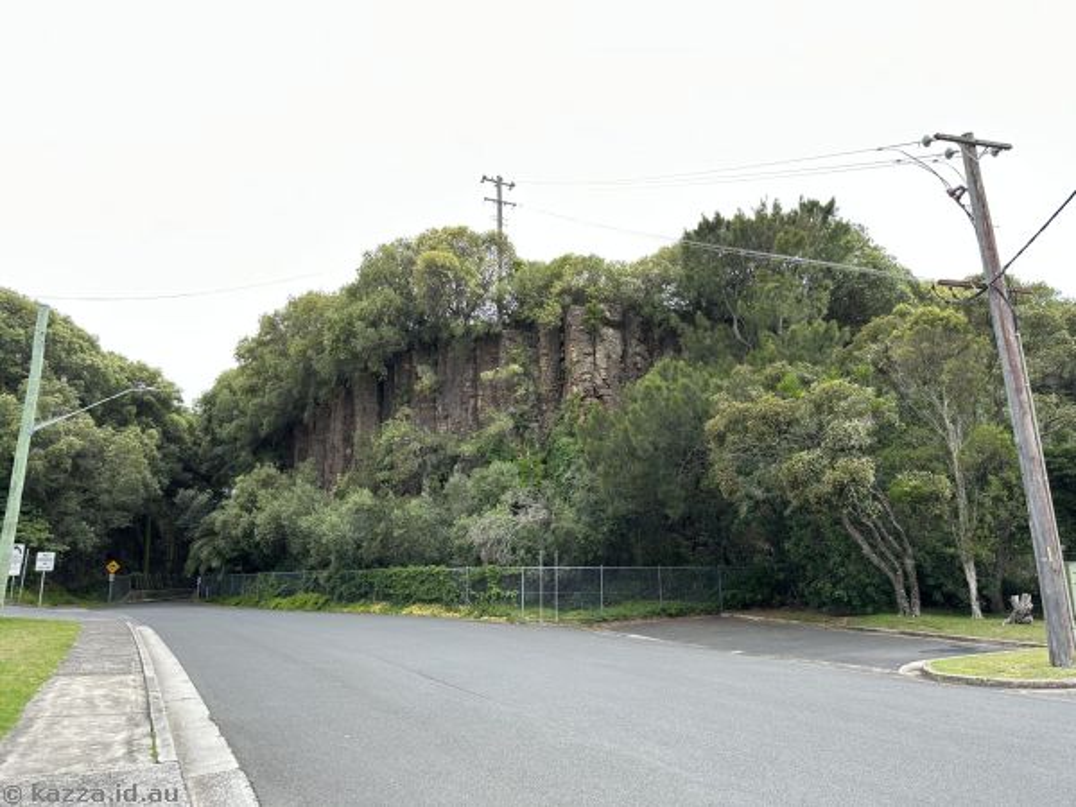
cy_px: 404
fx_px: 746
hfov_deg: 71.6
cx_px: 538
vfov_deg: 56.8
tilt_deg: +12.5
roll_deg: -1.2
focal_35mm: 24
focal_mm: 6.86
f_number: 1.78
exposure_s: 1/357
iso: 80
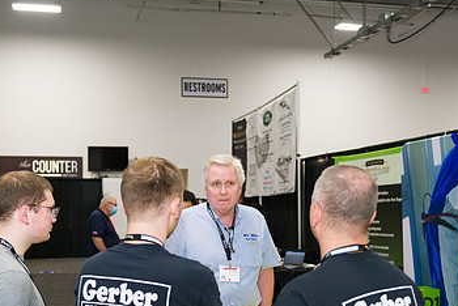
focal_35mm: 53
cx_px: 224
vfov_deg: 25.2
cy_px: 233
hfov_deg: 37.5
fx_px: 675
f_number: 3.2
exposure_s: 1/125
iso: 1000
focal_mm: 32
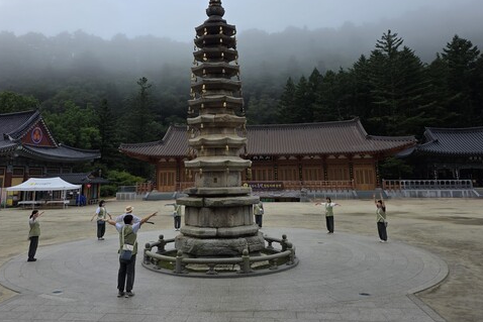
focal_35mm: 30
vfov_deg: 42.9
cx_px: 225
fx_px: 403
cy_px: 101
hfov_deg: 61.9
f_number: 1.7
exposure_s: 1/1677
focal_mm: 6.3
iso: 80
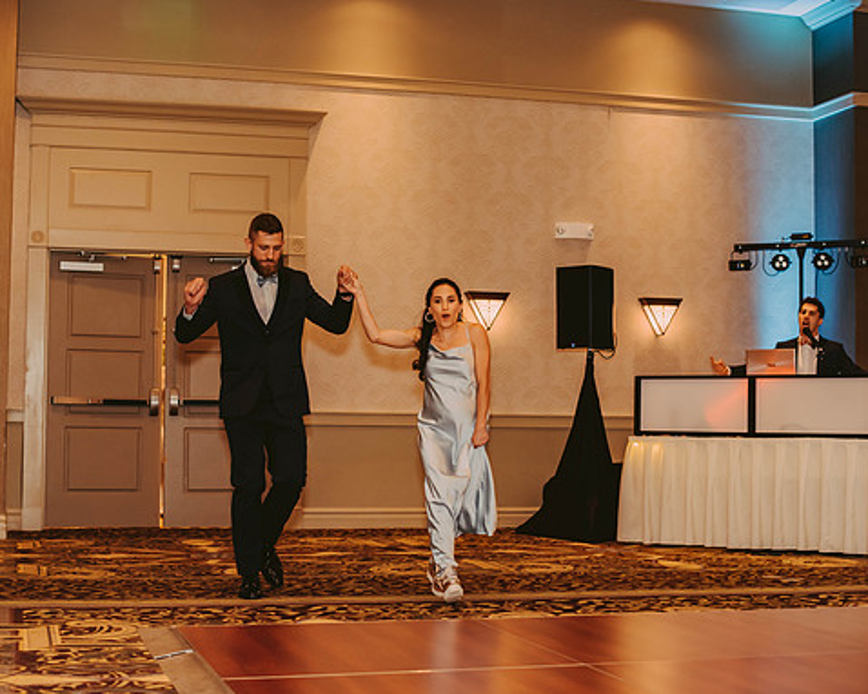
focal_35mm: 57
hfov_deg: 33.0
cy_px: 350
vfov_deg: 26.7
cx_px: 410
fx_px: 1464
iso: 800
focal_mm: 50
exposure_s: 1/125
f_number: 2.5
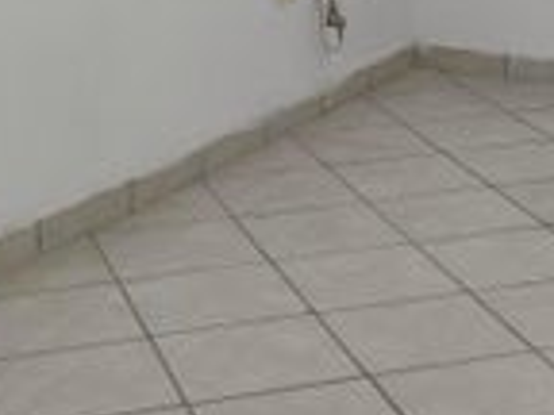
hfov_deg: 18.9
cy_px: -211
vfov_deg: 13.6
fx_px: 1632
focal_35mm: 102
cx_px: 500
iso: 320
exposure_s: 1/54
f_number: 1.65
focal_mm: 6.19
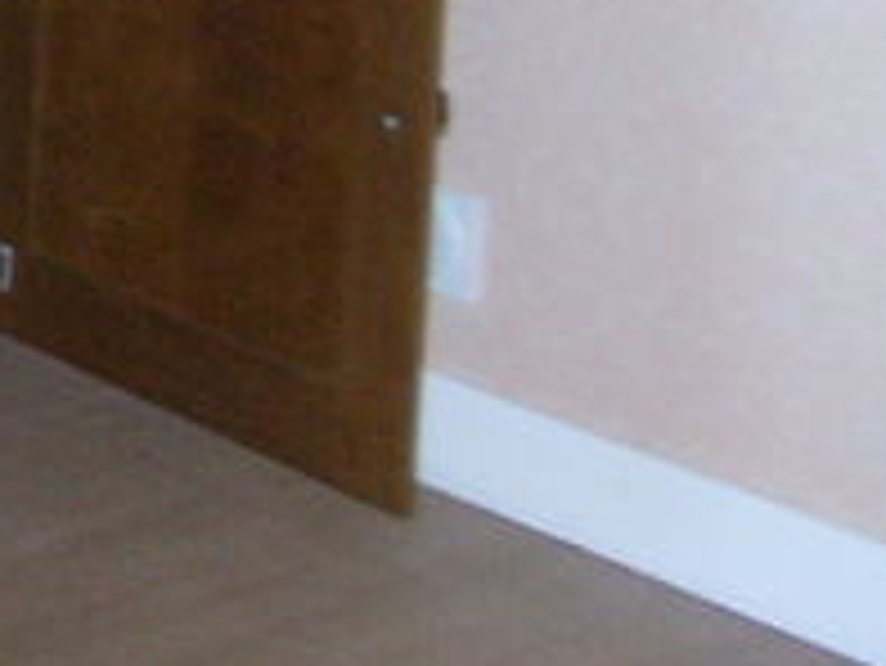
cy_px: -900
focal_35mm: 183
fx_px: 4687
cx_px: -1115
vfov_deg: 7.6
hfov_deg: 9.7
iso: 200
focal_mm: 6
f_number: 2.7
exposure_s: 1/60
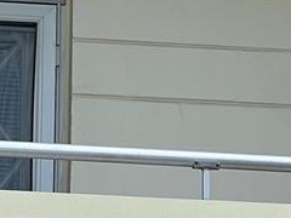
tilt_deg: +18.2
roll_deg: -1.9
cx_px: -182
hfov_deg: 6.0
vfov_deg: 4.5
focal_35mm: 328
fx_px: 2757
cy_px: 132
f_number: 2.8
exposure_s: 1/347
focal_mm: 9
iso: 32
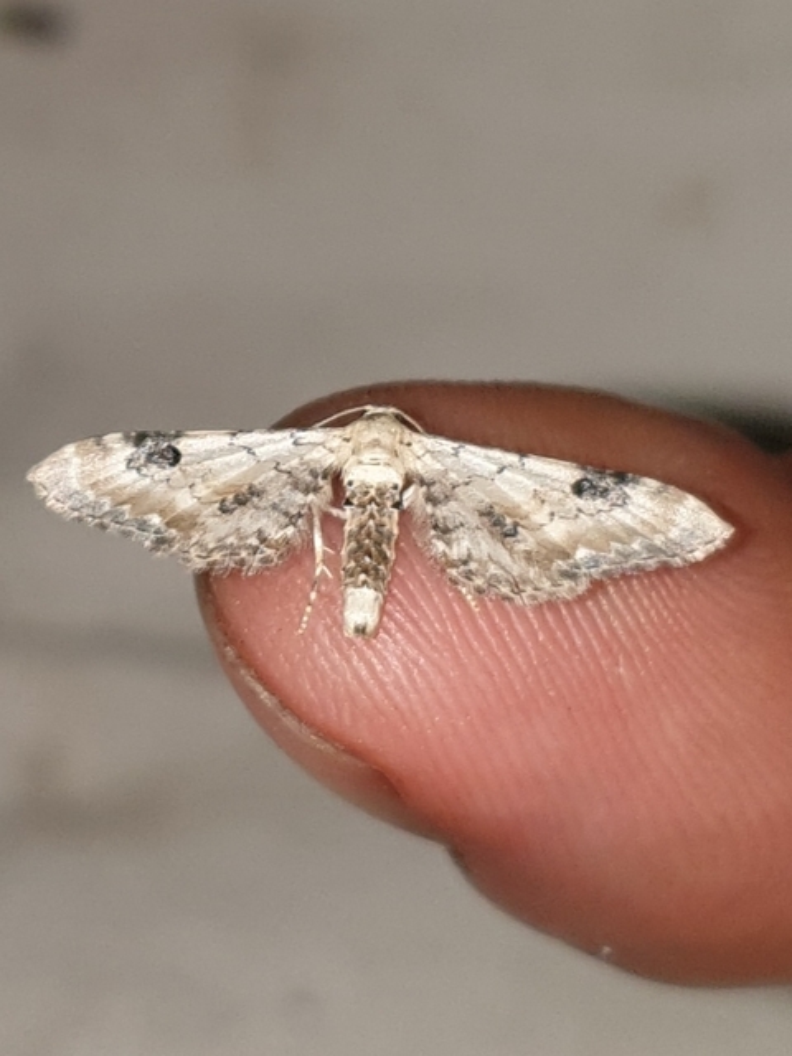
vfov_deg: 67.3
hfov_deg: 53.1
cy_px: 528
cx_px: 396
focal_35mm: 26
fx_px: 793
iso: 50
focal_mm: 4.3
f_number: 1.5
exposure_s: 1/519
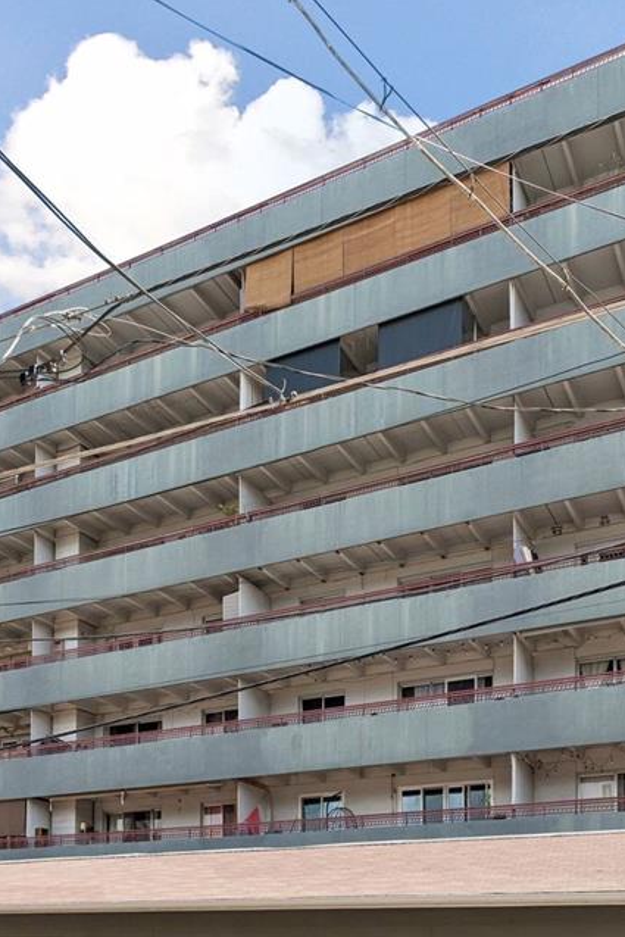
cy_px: 785
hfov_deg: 41.1
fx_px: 833
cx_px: 350
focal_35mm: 32
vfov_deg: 53.6
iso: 400
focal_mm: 17
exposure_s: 1/500
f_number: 8
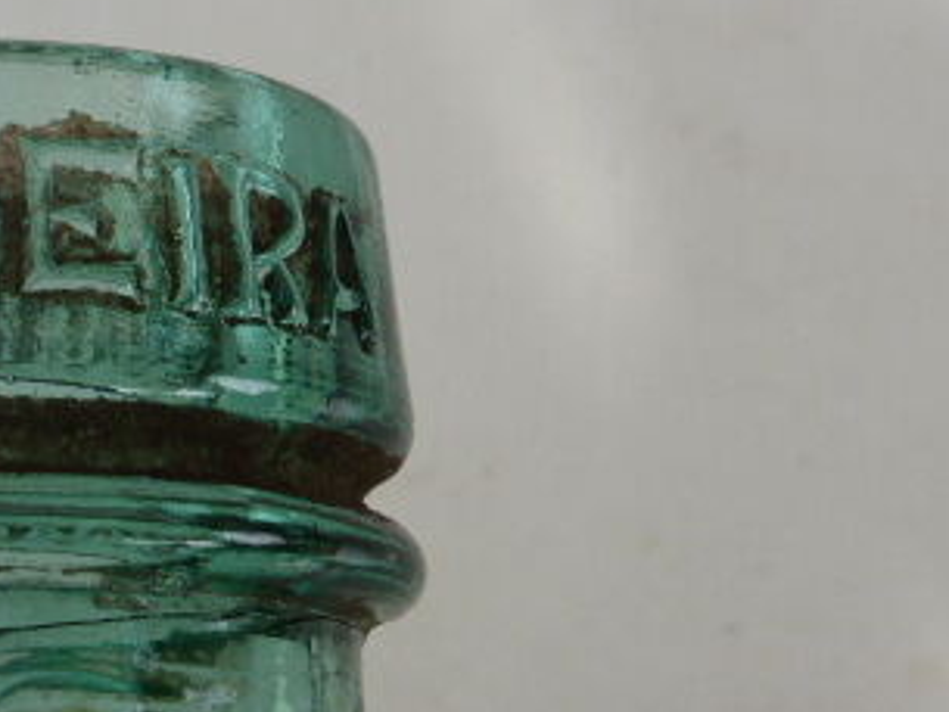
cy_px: 298
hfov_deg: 15.1
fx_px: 3511
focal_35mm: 128
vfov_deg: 11.6
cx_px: -37
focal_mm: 10.3
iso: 100
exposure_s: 1/250
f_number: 4.7
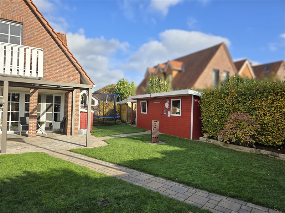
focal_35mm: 23
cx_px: 142
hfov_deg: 73.9
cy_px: 106
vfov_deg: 58.9
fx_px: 189
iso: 12
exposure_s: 1/645
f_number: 1.7
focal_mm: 6.3
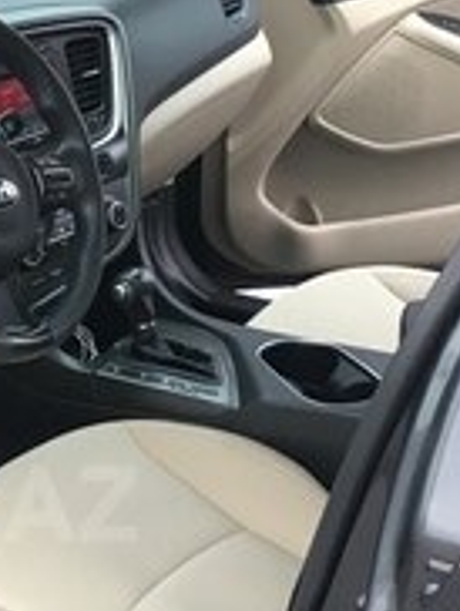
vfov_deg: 24.2
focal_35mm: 79
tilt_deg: -29.9
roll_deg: +2.6
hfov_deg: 17.6
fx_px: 1396
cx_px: -121
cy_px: 504
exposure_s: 1/33
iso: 40
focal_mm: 4.15
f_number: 2.2
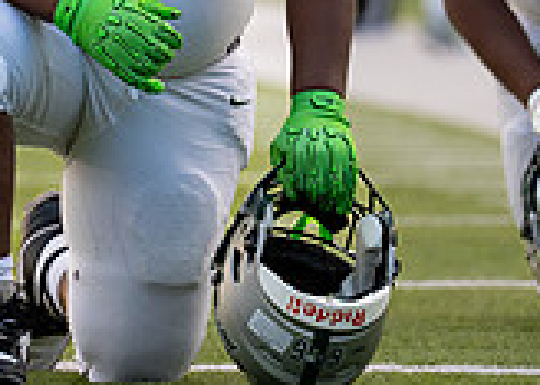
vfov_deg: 1.6
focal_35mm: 922
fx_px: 14134
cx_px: 67
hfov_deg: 2.2
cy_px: -90
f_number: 2.8
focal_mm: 191
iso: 640
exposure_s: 1/2500
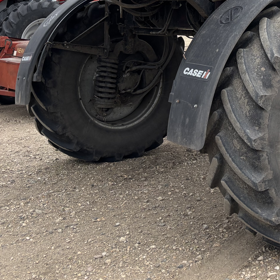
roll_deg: +1.2
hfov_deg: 24.0
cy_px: -23
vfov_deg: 23.5
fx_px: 631
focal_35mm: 69
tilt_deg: +2.4
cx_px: 277
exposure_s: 1/2151
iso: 50
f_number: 1.6
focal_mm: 5.96
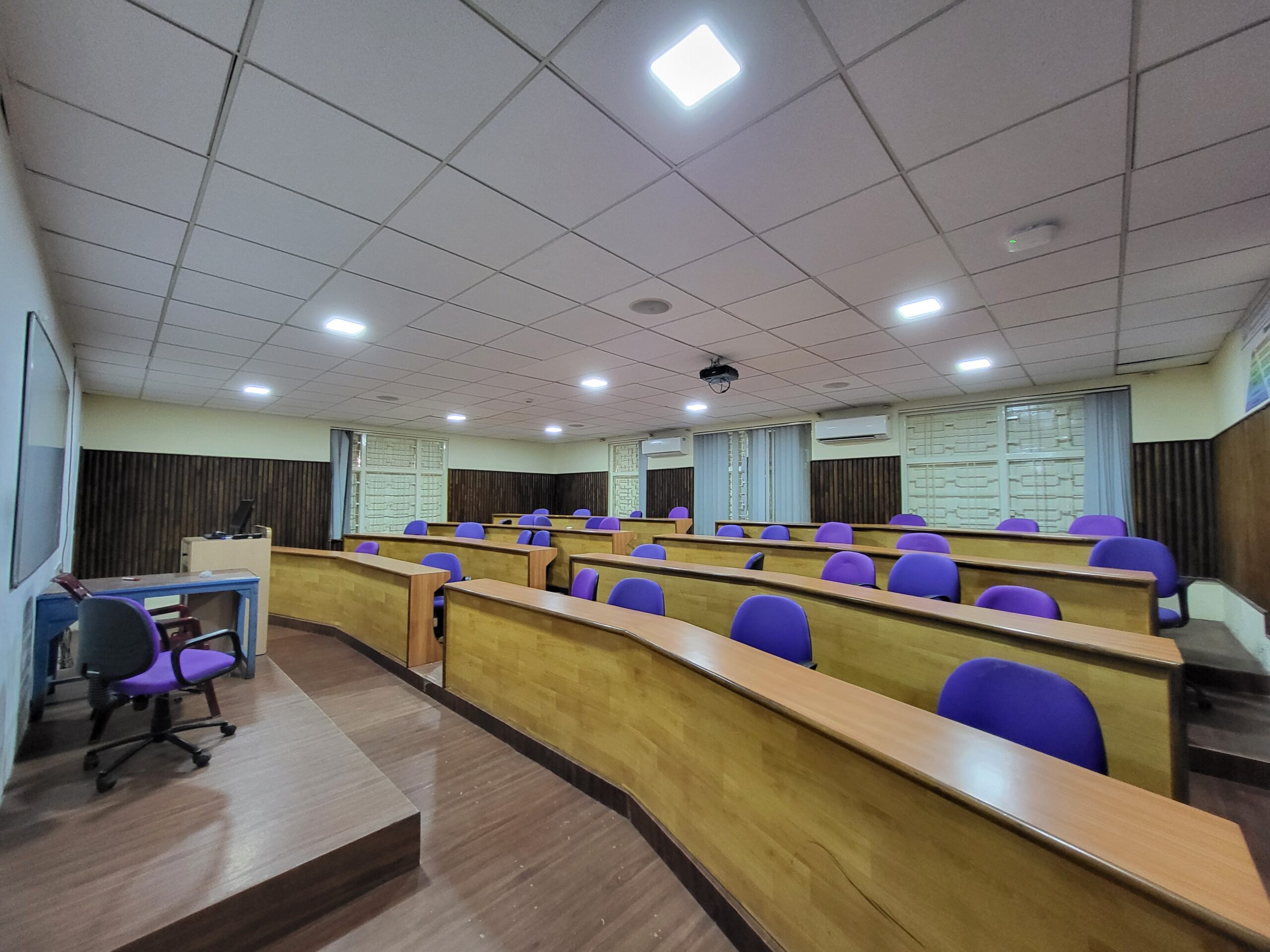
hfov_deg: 106.2
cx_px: 635
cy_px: 476
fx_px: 477
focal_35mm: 13
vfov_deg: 89.9
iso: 400
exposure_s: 1/33
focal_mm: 1.74
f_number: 2.2
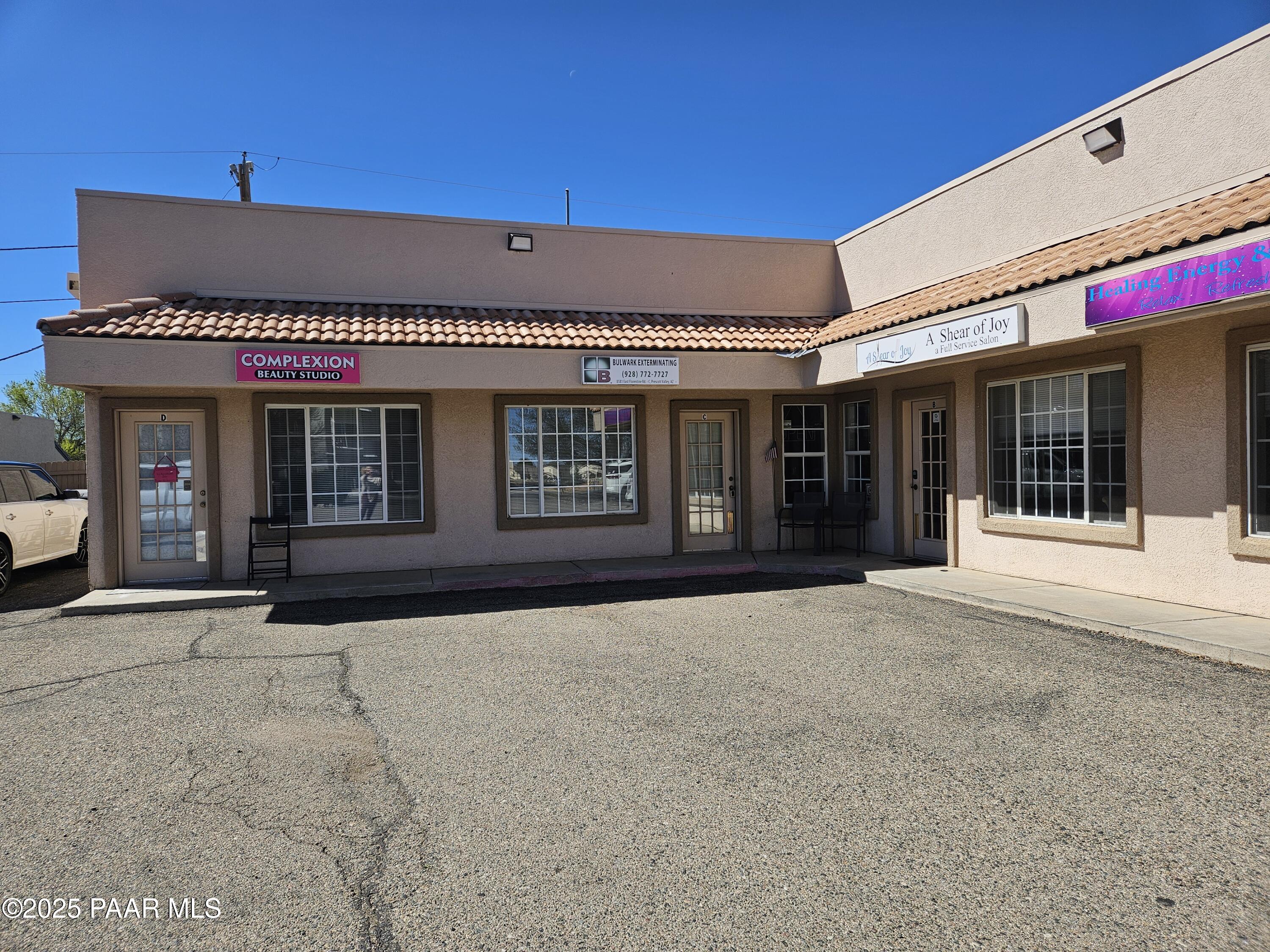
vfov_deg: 58.9
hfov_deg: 73.9
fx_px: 844
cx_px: 635
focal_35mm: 23
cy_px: 476
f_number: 1.8
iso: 25
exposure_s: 1/2054
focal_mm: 5.4
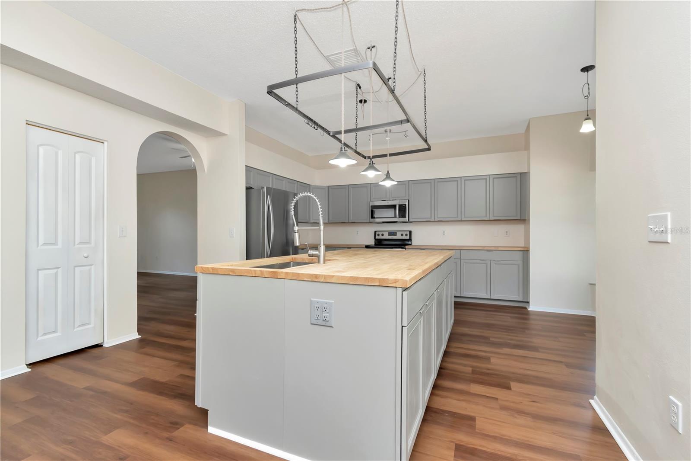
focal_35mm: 15
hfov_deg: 100.4
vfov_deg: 77.3
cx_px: 346
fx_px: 288
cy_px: 230
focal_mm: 10
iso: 200
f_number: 8
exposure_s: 1/60
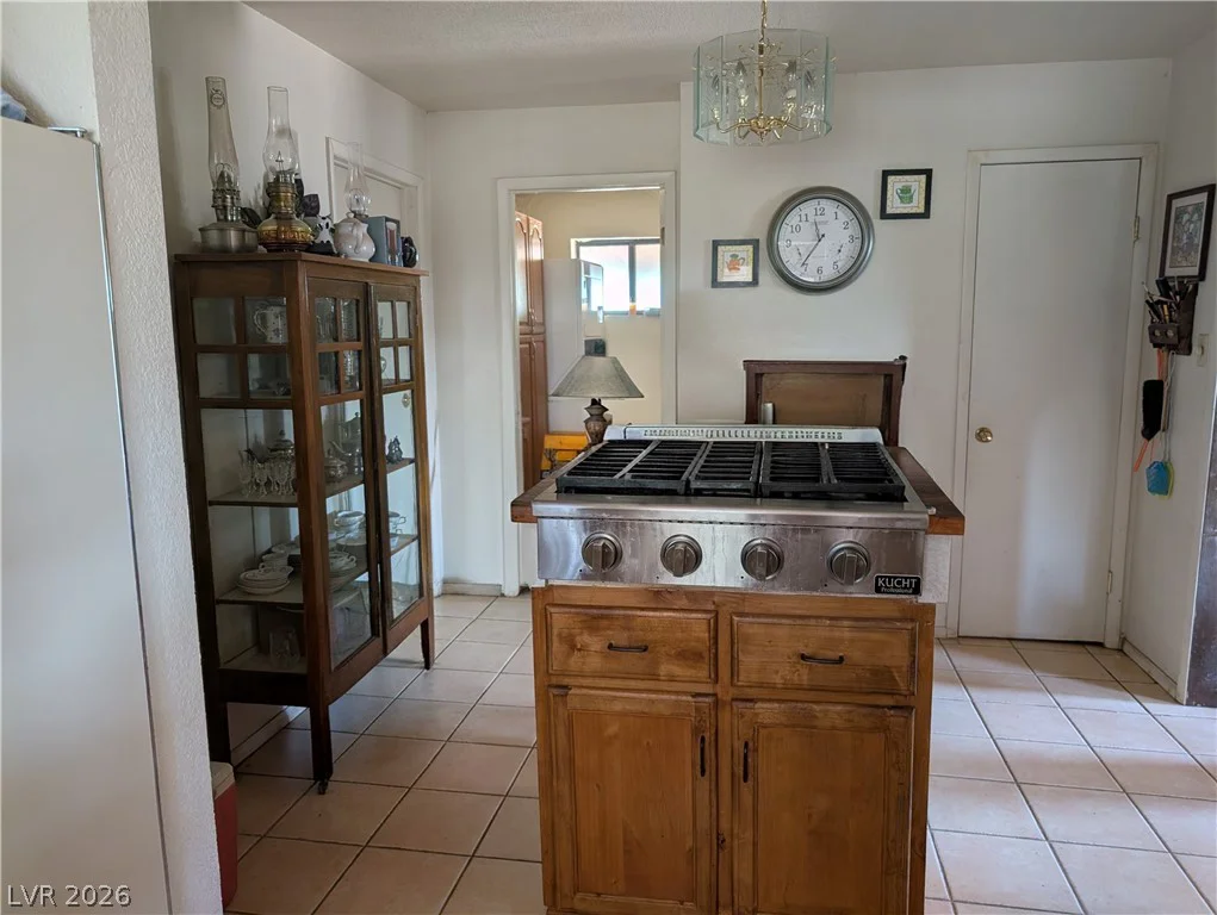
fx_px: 845
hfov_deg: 71.5
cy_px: 458
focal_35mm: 24
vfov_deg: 56.9
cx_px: 608
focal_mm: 6.9
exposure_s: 1/30.3
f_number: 1.68
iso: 21
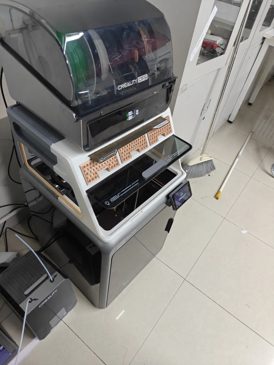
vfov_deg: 73.9
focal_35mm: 23
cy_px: 182
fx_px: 243
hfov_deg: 58.9
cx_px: 137
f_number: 1.6
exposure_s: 1/100
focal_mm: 6.06
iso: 1000
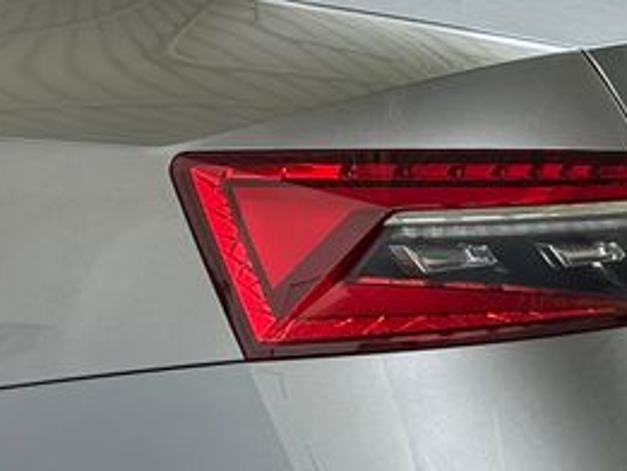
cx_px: 178
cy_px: 207
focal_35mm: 188
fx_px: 3407
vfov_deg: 7.9
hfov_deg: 10.5
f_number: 1.78
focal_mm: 6.76
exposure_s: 1/82
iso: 100
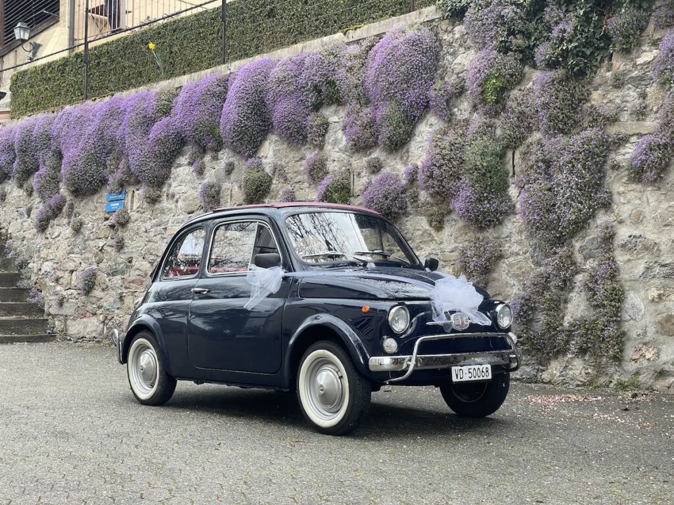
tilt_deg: +3.5
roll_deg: +0.3
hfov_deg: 36.8
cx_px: 337
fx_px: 1012
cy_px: 252
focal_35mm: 52
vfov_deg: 28.0
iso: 80
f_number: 2
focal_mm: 6
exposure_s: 1/121
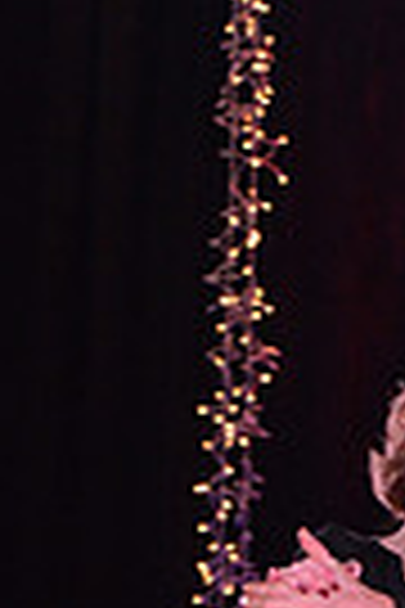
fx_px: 8825
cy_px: 1112
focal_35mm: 523
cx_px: 376
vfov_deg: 3.9
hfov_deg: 2.6
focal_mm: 122
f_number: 7.1
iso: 2000
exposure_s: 1/250
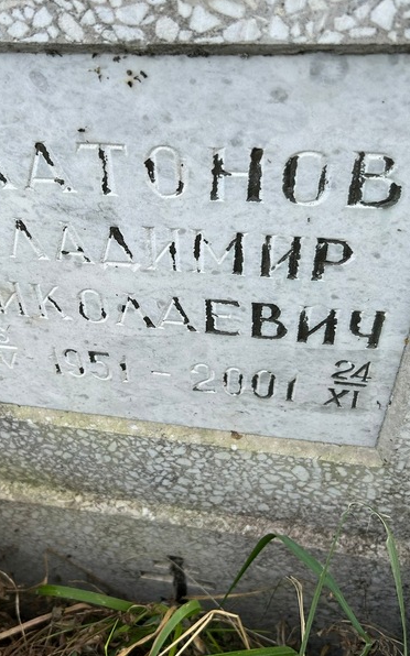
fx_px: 662
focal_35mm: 37
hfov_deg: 34.1
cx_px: 136
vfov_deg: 52.8
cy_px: 328
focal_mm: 5.7
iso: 50
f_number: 1.5
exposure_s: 1/709
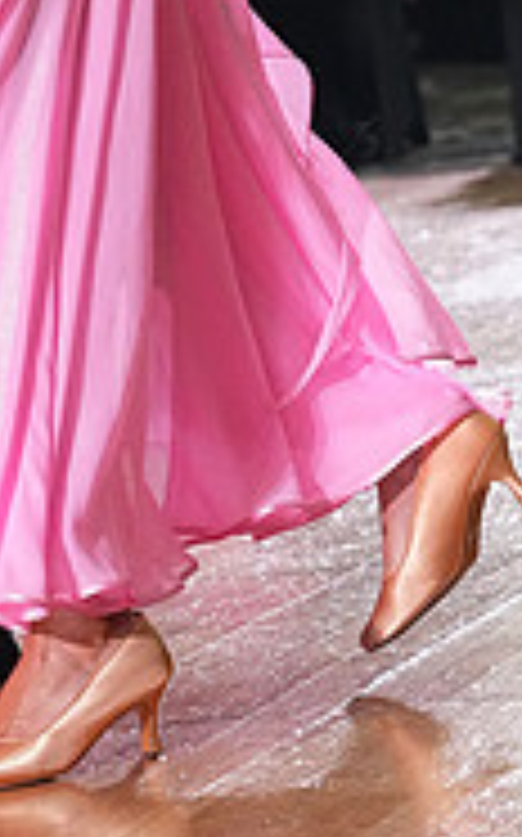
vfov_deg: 6.9
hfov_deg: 4.3
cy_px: -302
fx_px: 6885
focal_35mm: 302
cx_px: -245
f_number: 5
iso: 6400
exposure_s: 1/400
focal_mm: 95
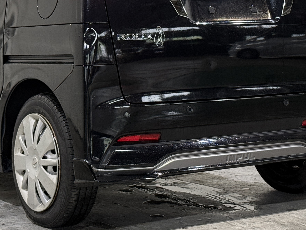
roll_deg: +0.2
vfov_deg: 13.5
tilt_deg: -0.6
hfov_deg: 18.0
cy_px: 27
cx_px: 111
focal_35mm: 109
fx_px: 964
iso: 250
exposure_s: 1/60
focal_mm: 6.76
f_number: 1.78
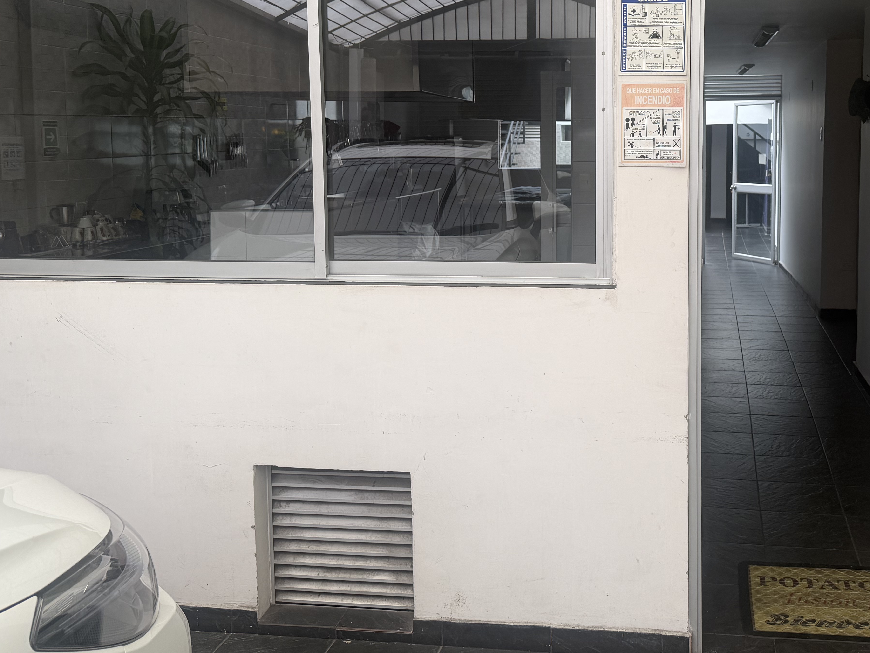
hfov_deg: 48.1
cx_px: 589
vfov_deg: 37.4
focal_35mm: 38
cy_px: 229
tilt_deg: -5.0
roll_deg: -1.1
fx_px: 955
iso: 80
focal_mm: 6.76
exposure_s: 1/121
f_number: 1.78
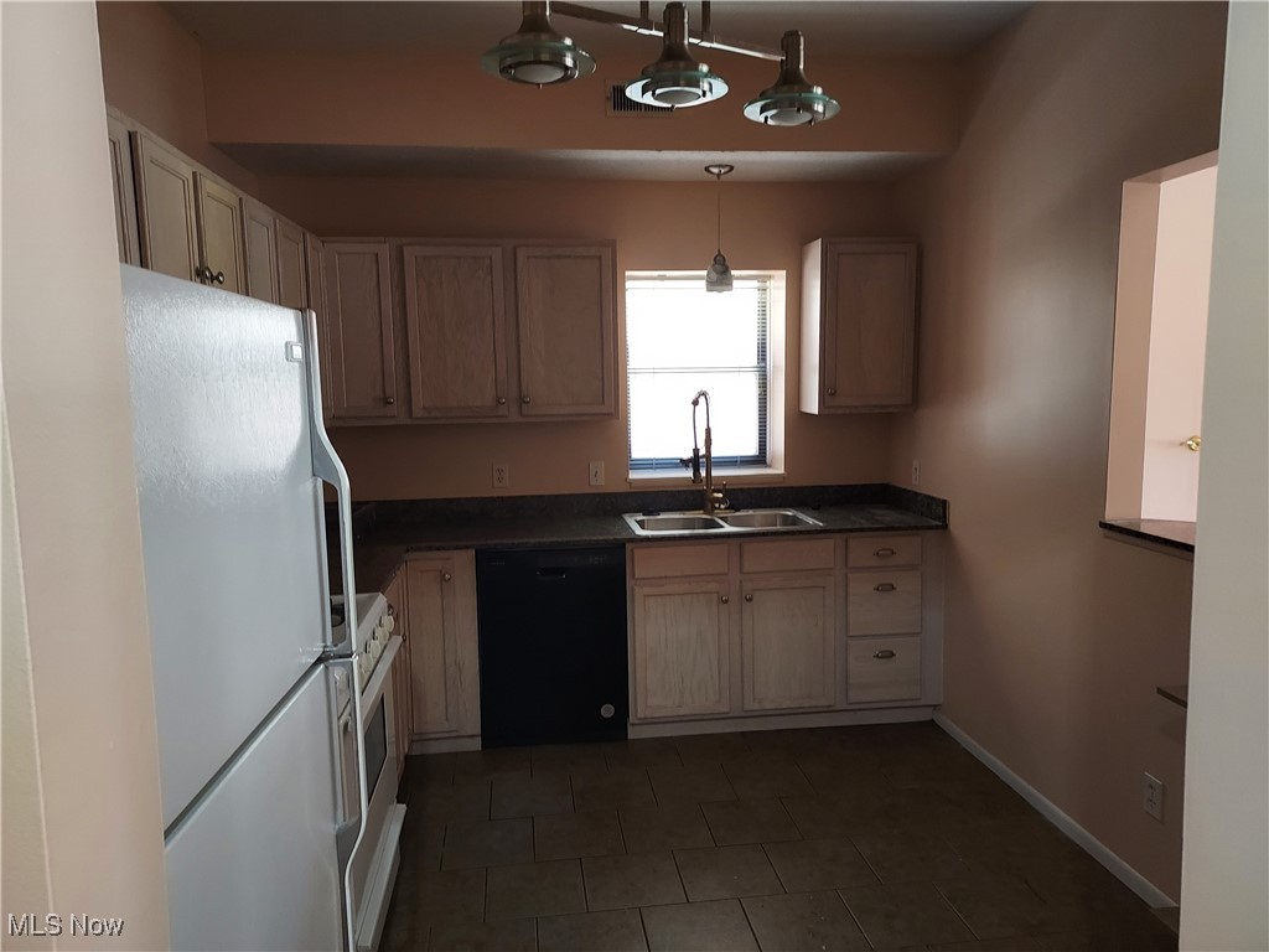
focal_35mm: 24
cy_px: 476
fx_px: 880
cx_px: 634
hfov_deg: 71.6
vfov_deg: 56.8
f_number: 1.8
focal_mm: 4.6
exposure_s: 1/40
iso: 320
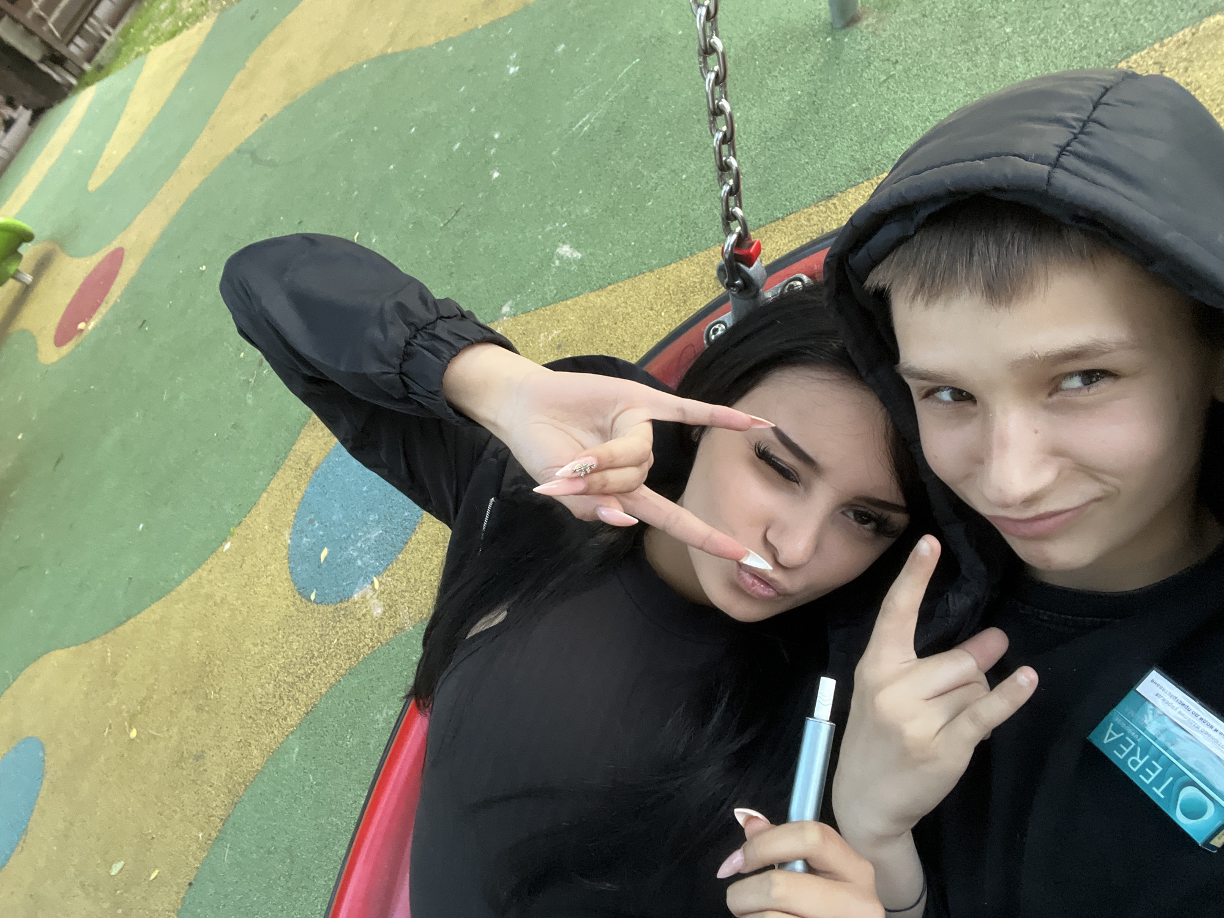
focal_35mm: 23
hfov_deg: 73.9
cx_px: 612
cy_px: 459
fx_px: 813
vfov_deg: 58.9
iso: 400
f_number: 2.2
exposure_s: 1/51
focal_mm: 2.71
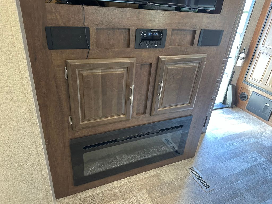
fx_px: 189
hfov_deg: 71.6
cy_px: 102
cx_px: 136
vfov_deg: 56.8
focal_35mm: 24
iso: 400
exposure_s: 1/60
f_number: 1.78
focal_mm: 6.86
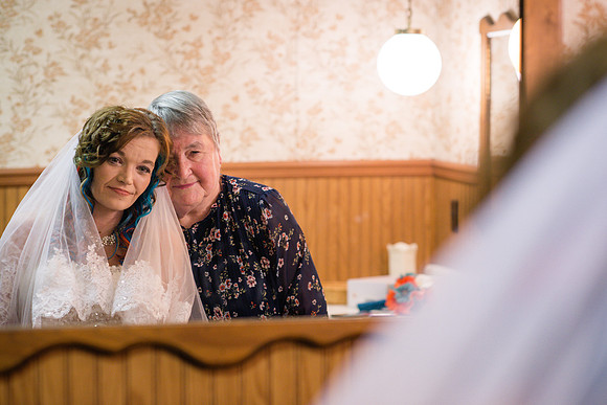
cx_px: 304
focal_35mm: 85
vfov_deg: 16.1
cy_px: 202
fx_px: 1433
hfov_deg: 23.9
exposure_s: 1/125
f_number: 2.8
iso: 1000
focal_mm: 85
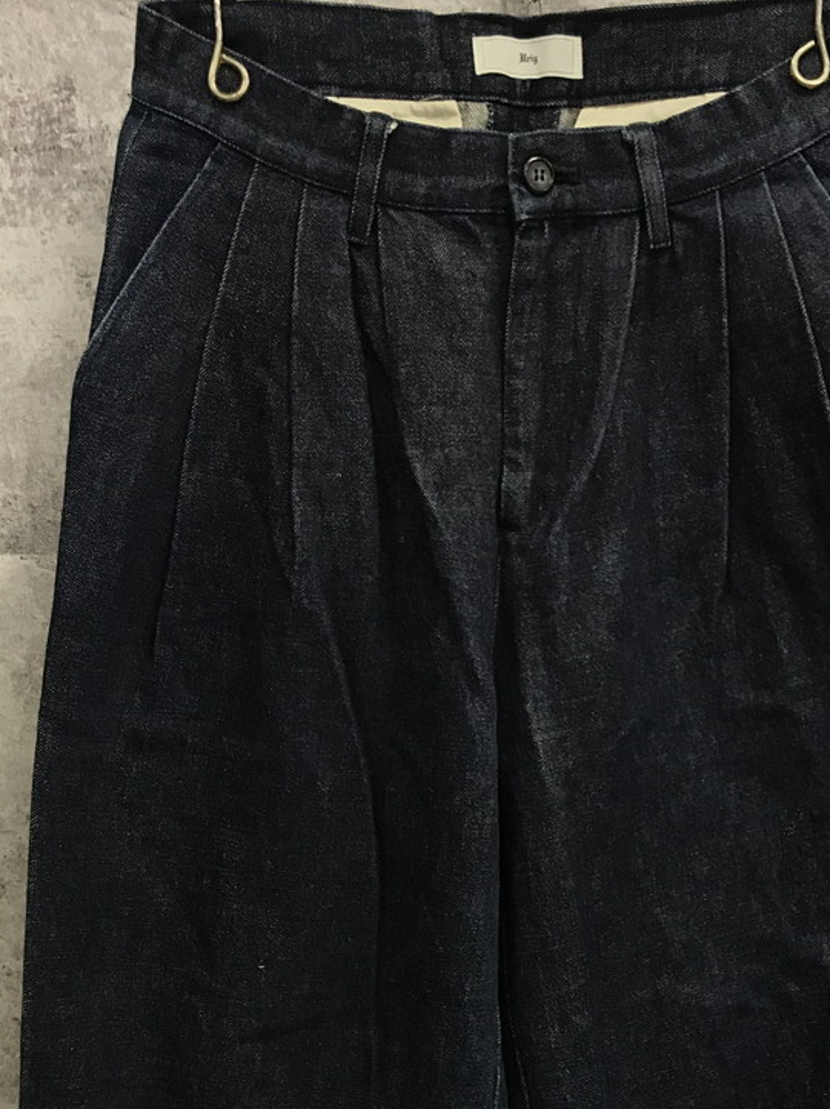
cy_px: 875
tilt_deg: -13.3
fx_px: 1504
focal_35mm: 47
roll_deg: +0.2
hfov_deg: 30.8
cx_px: 503
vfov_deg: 39.0
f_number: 1.8
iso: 32
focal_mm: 3.99
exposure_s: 1/25
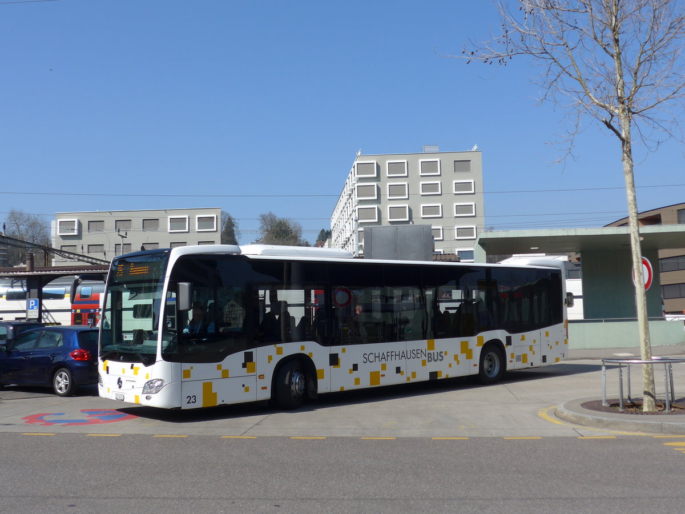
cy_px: 257
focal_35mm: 39
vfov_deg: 36.8
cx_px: 342
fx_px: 772
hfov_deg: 47.9
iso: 80
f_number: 2.8
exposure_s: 1/2000
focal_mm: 8
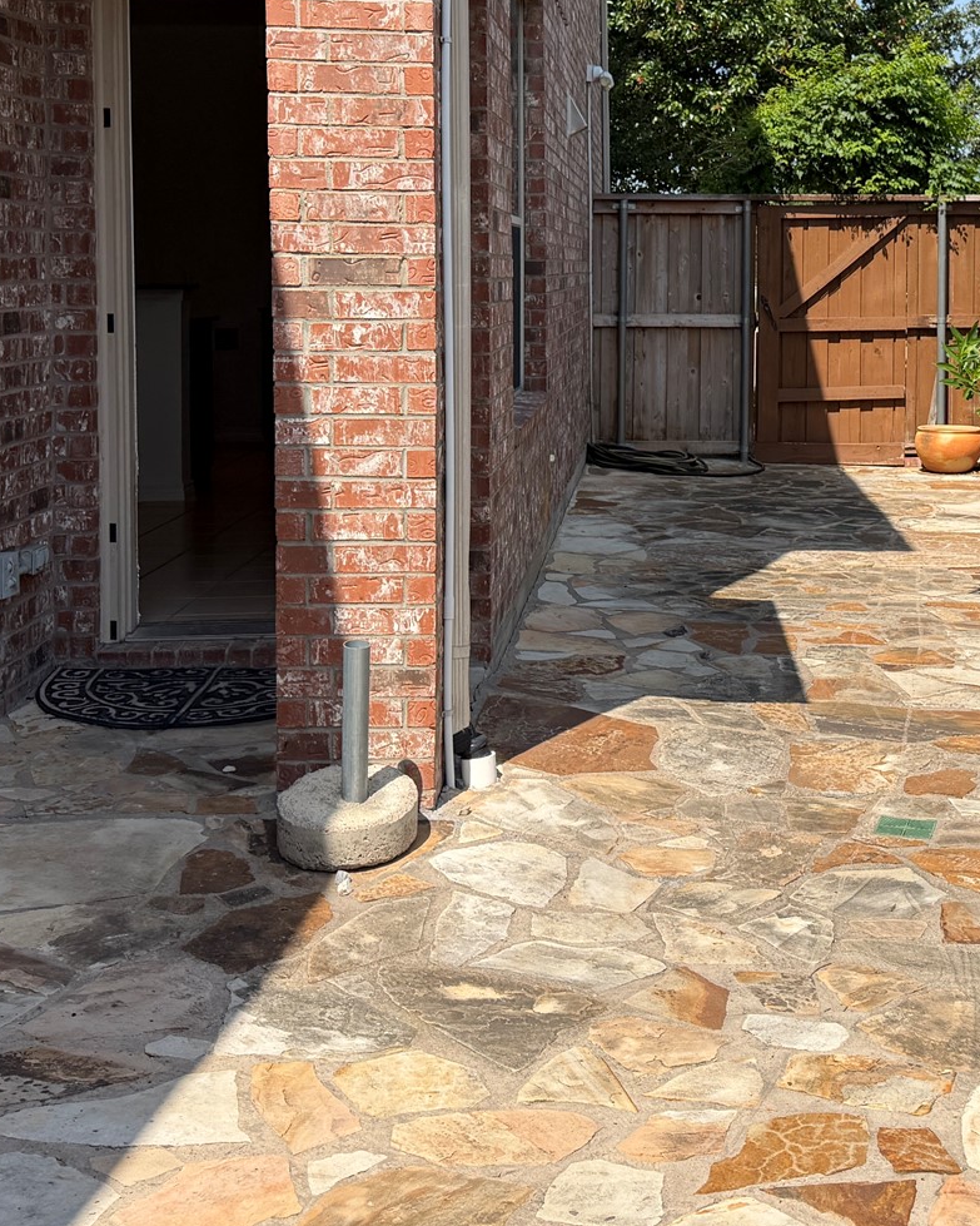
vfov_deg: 37.3
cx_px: 806
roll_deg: +0.7
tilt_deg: -2.7
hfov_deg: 30.0
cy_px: 331
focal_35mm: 49
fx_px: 1777
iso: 80
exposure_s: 1/3953
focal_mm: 6.76
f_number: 1.78
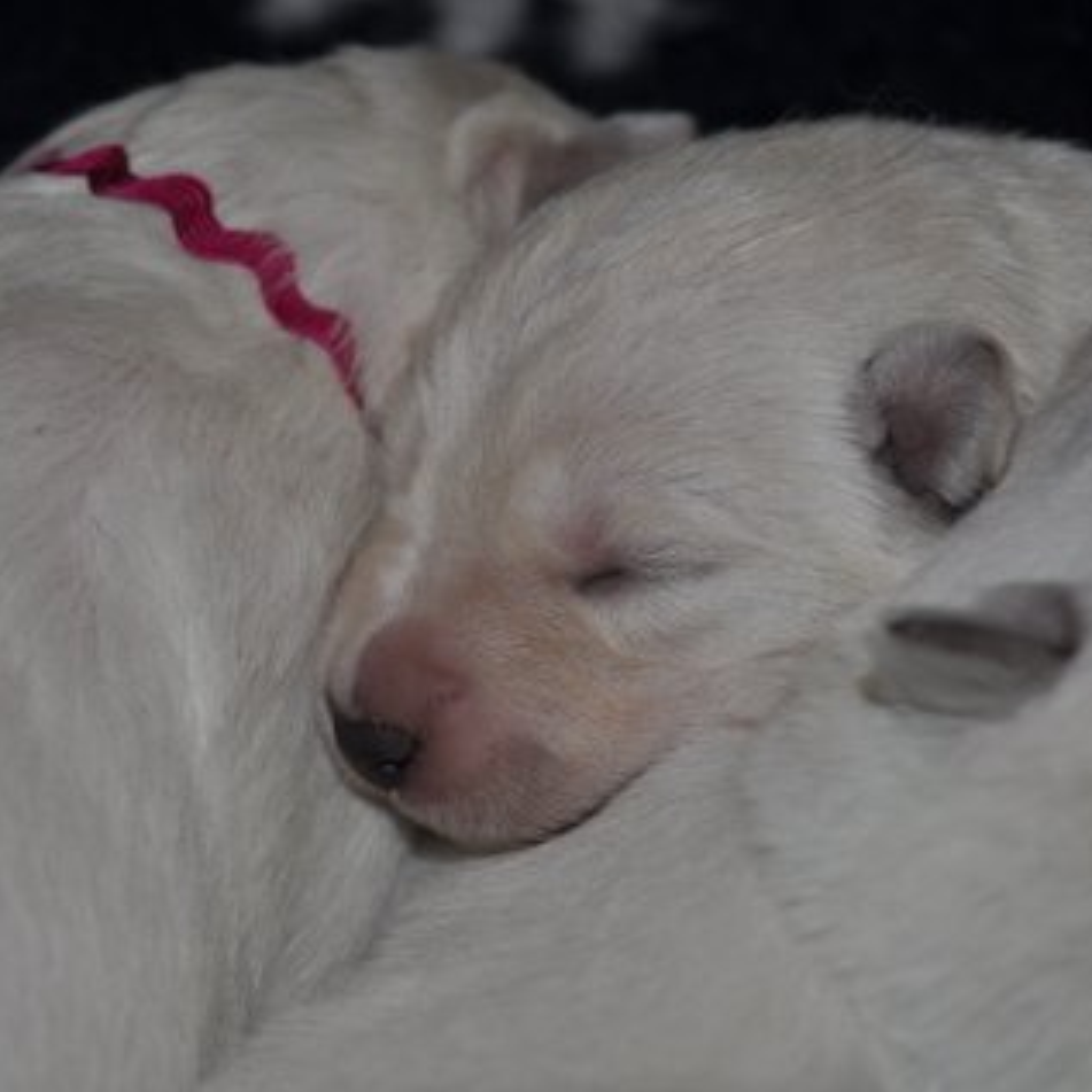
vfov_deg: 12.9
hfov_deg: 12.9
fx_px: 4818
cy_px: 546
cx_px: 565
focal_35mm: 135
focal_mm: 70
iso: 200
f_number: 5.6
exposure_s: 1/125
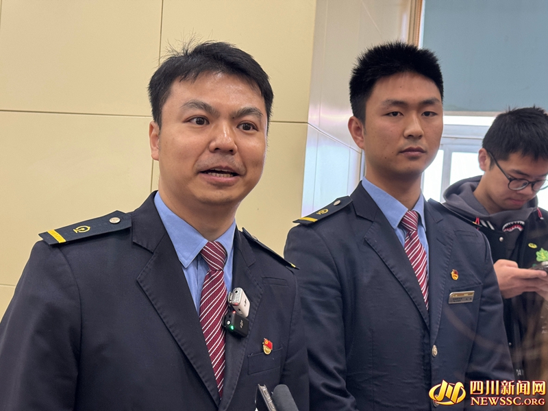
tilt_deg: -1.3
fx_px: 760
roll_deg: -3.4
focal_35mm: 48
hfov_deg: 39.7
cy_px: 206
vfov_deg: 30.3
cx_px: 274
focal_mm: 6.76
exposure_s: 1/50
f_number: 1.78
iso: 200
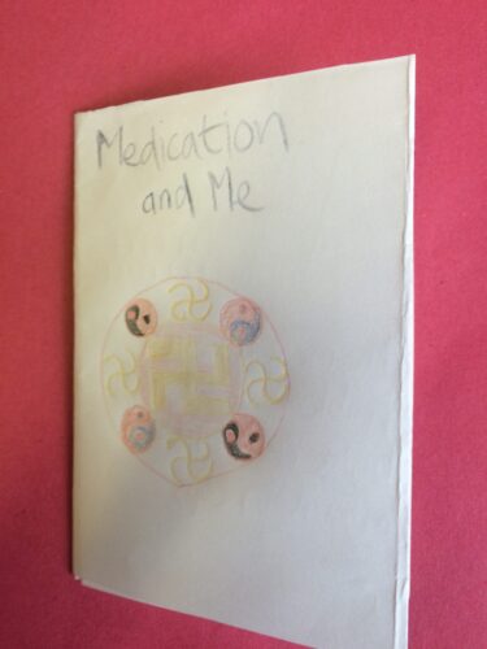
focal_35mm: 29
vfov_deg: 61.7
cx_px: 244
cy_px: 324
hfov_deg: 48.2
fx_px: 544
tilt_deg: -86.8
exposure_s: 1/50
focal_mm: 4.15
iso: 50
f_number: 2.2
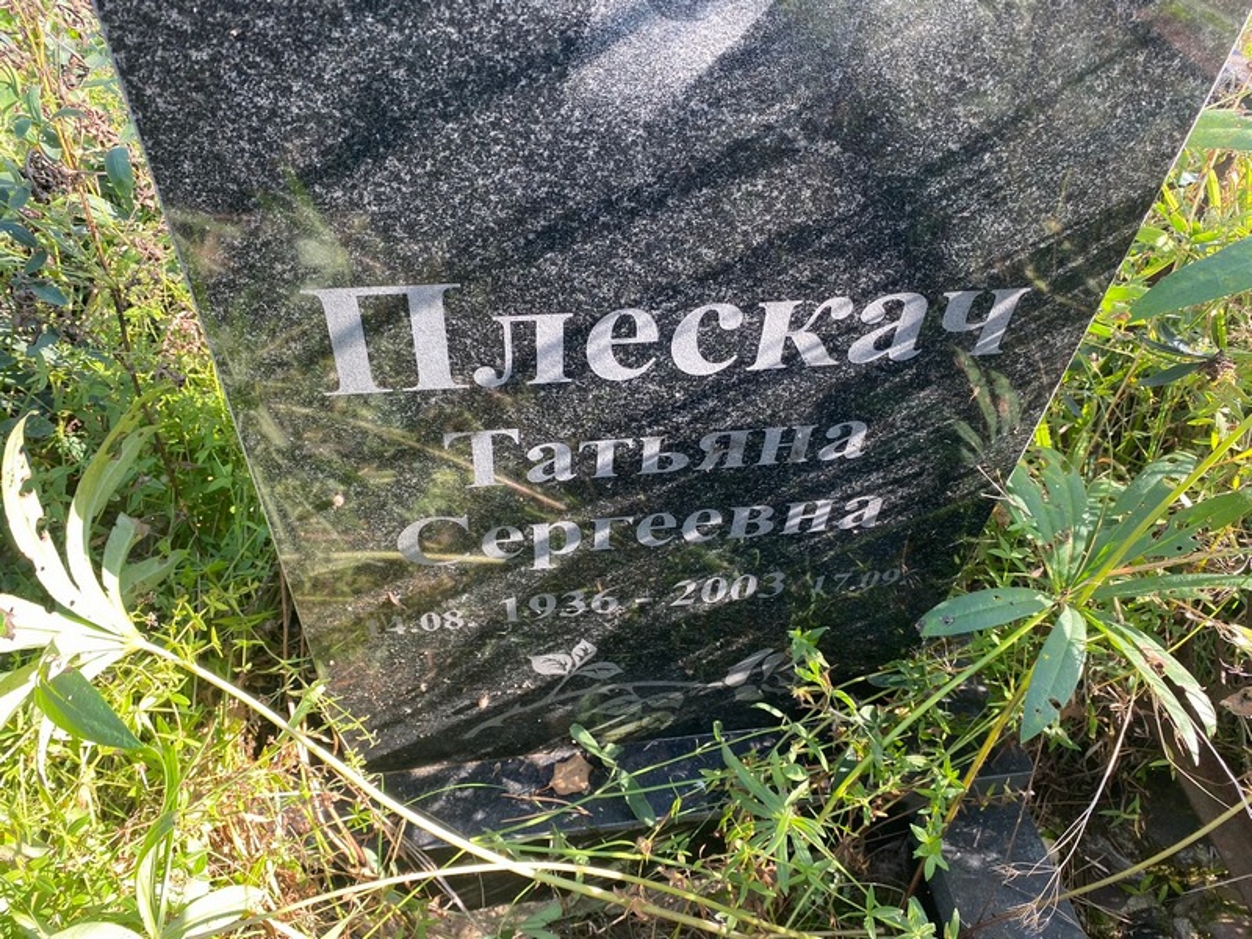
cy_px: 470
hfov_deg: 67.3
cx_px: 626
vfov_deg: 53.1
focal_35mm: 26
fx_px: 940
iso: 32
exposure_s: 1/122
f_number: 1.8
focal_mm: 4.25
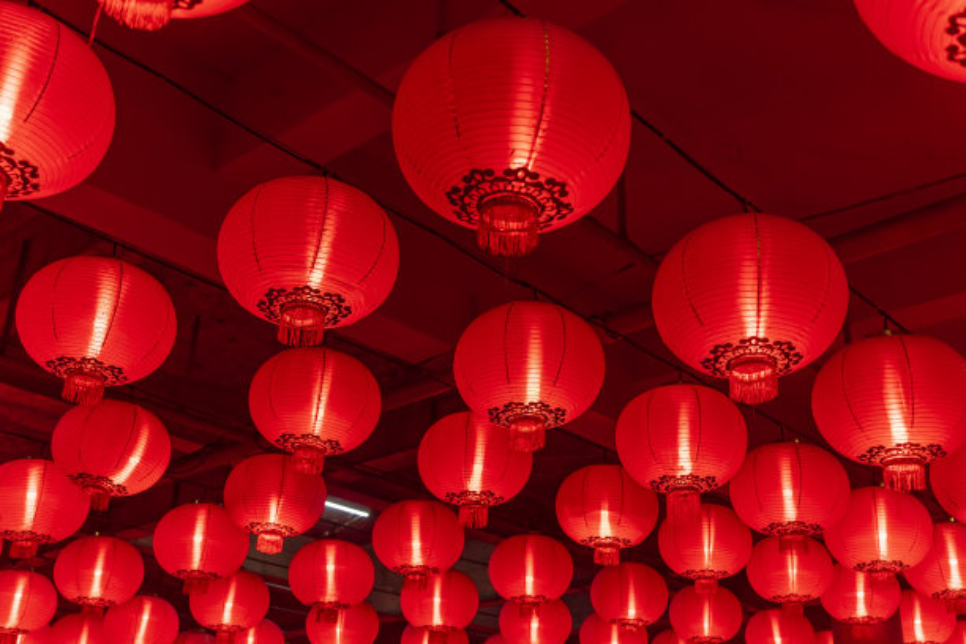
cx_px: 483
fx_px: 1073
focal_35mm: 40
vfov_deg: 33.4
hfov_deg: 48.5
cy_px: 322
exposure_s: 1/60
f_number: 4
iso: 640
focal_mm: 40
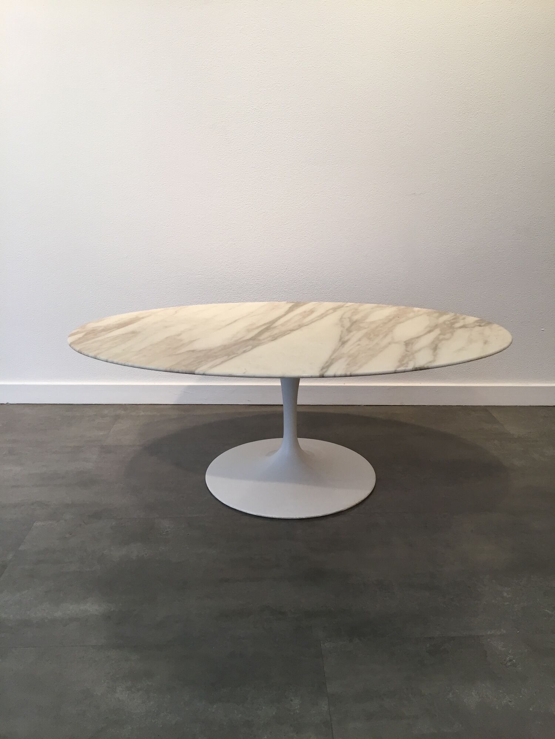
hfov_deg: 48.2
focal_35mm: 29
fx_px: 620
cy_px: 370
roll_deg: +1.2
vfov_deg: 61.7
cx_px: 278
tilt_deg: -17.5
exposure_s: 1/33
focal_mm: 4.15
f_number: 2.2
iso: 40
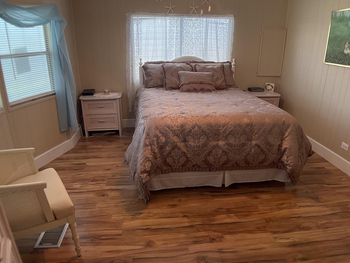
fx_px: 374
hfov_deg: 50.1
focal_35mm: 37
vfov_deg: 38.6
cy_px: 148
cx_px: 177
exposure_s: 1/120
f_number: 1.8
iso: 50
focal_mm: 3
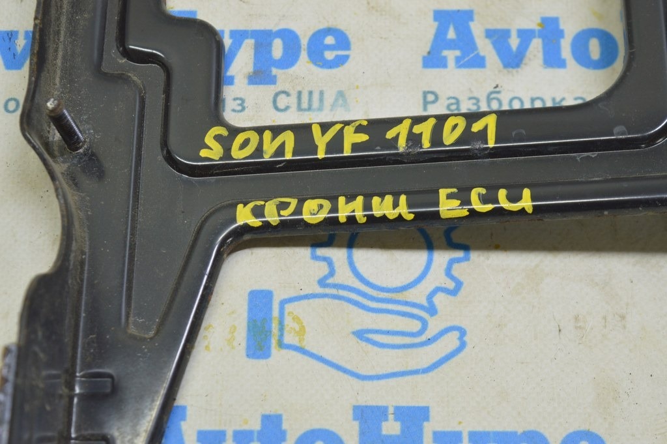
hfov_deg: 26.0
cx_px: 334
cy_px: 222
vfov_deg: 17.5
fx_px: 1444
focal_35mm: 78
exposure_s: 1/20
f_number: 5.6
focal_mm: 52
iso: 400
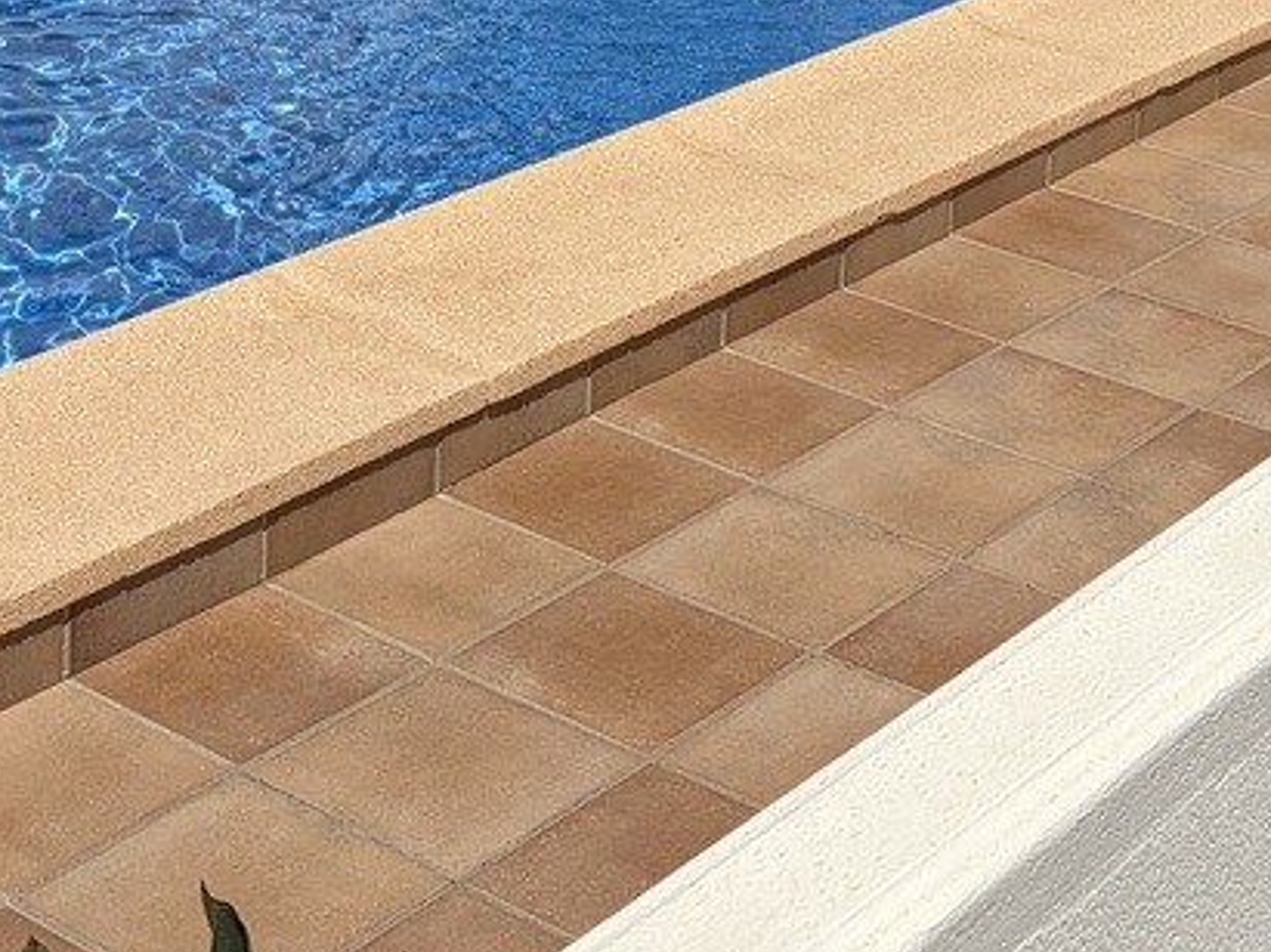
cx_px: 693
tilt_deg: -7.0
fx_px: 2973
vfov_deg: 16.8
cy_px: -411
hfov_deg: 24.1
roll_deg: -2.1
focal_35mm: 81
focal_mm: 5.96
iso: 50
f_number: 1.6
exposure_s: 1/10101
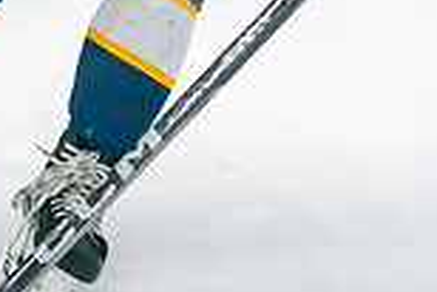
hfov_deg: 7.8
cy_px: -248
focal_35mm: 264
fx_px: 3208
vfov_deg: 5.1
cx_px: 102
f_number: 2.8
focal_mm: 70
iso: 3200
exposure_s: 1/1250
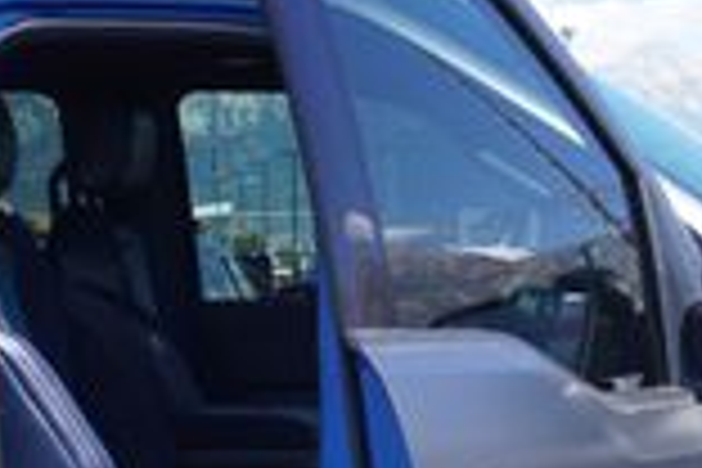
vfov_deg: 10.4
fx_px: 2516
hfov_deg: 15.9
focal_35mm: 129
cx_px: 392
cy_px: 621
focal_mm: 21
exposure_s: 1/160
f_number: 6.3
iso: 100
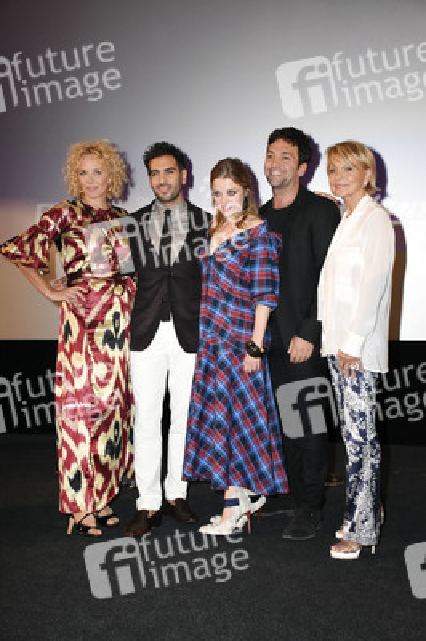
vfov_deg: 43.6
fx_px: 800
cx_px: 213
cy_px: 320
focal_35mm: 45
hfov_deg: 29.8
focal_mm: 30
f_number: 4.5
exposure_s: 1/160
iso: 1600
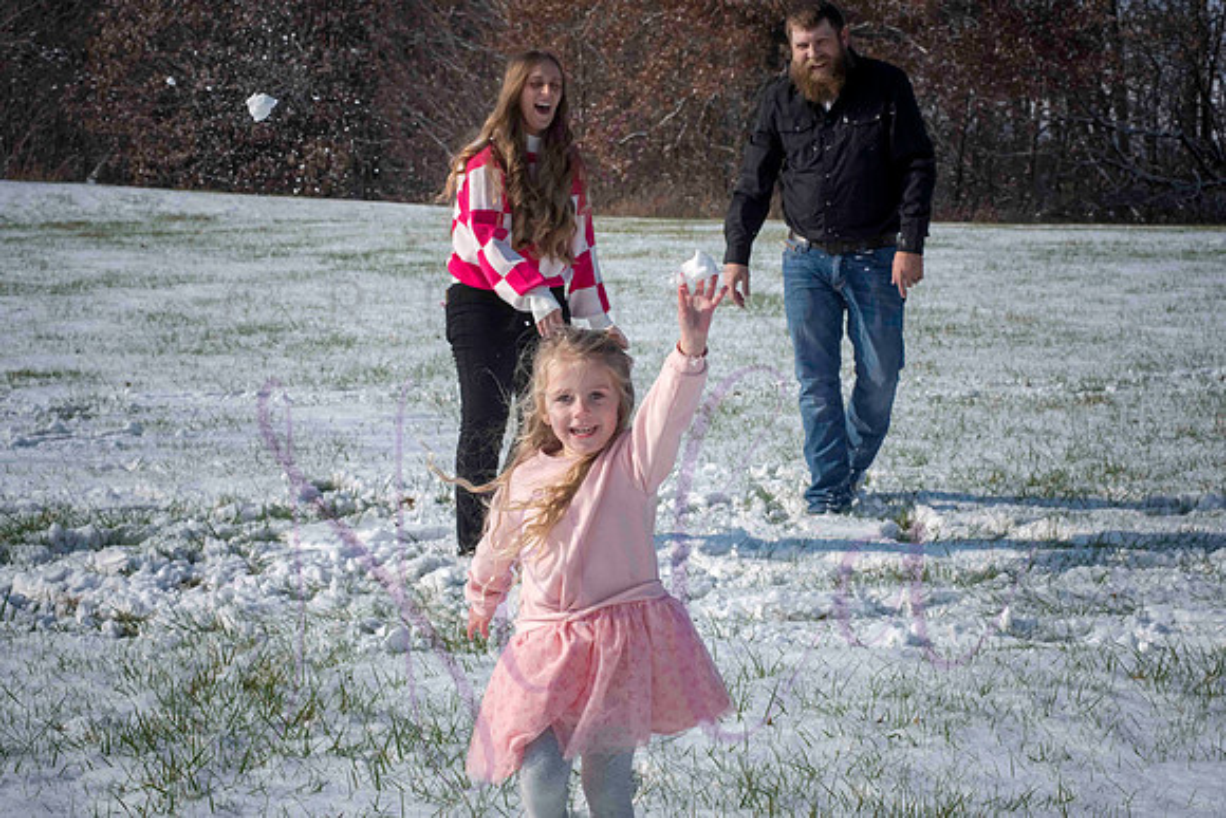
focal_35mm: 80
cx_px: 613
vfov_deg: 17.1
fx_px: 2725
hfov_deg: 25.4
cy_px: 409
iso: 640
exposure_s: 1/1000
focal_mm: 80
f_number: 14
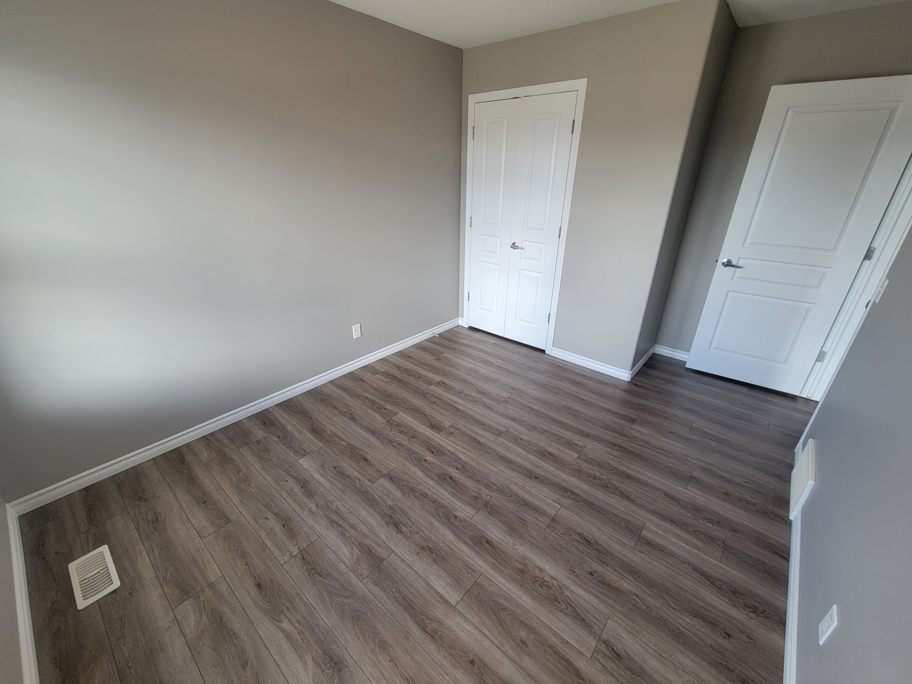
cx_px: 456
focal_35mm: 13
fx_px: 343
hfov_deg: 106.2
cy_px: 342
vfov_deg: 89.9
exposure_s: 1/60
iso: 100
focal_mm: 2.2
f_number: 2.2
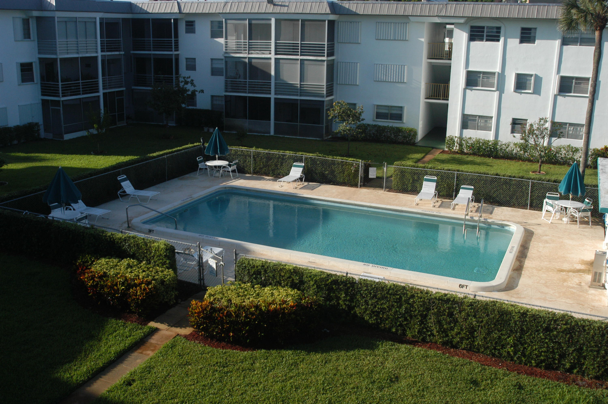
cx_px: 304
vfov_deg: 36.8
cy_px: 202
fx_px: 607
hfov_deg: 53.2
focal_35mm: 36
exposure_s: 1/500
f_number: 9
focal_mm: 24
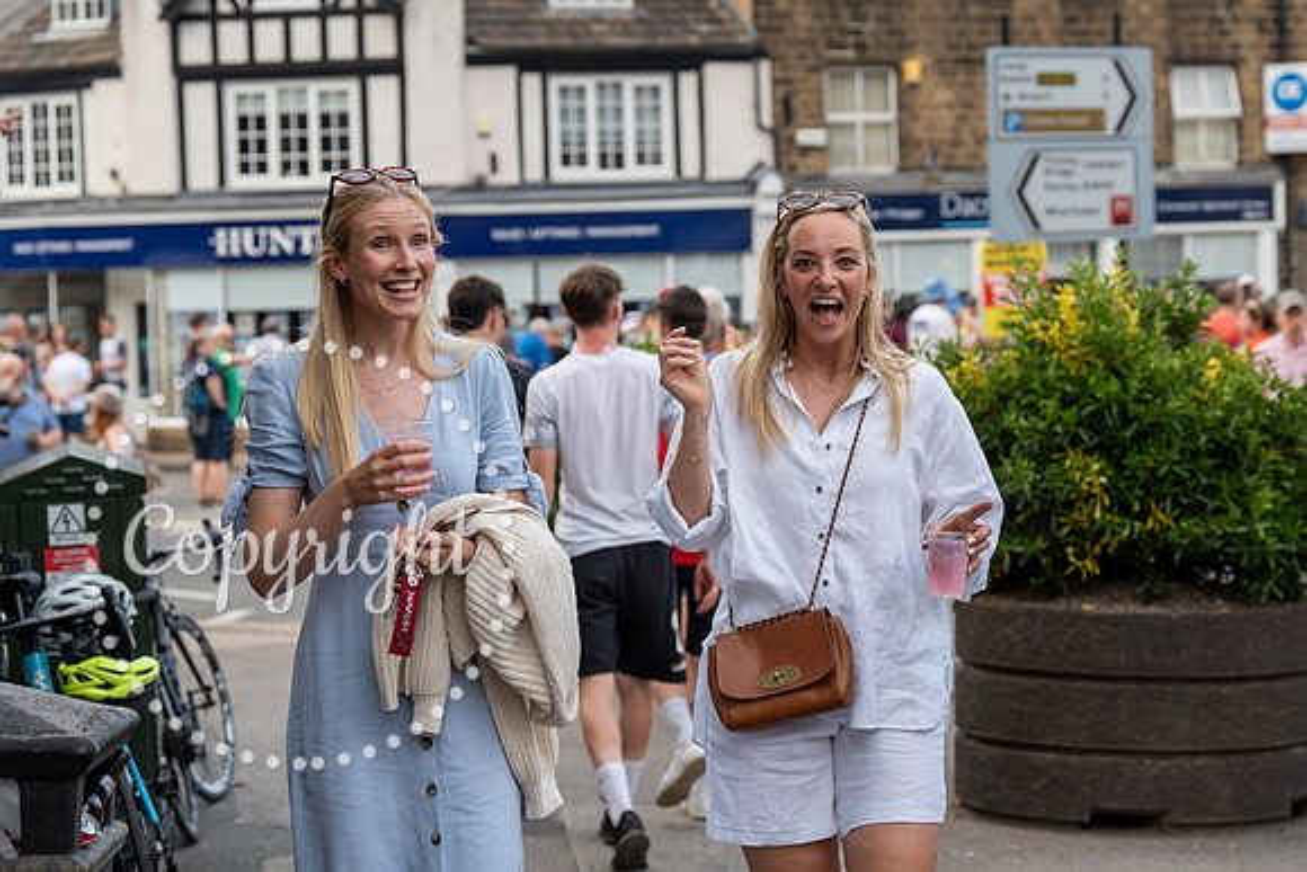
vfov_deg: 16.9
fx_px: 2930
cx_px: 753
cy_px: 369
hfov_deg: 25.1
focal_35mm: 81
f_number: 4
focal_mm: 70
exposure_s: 1/800
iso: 800
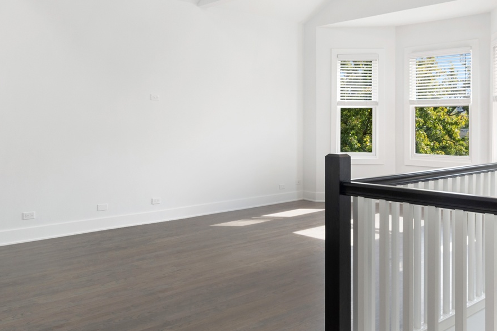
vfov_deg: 39.7
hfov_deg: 57.3
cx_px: 247
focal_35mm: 33
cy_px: 129
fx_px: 455
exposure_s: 1/30
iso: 200
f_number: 8
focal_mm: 12
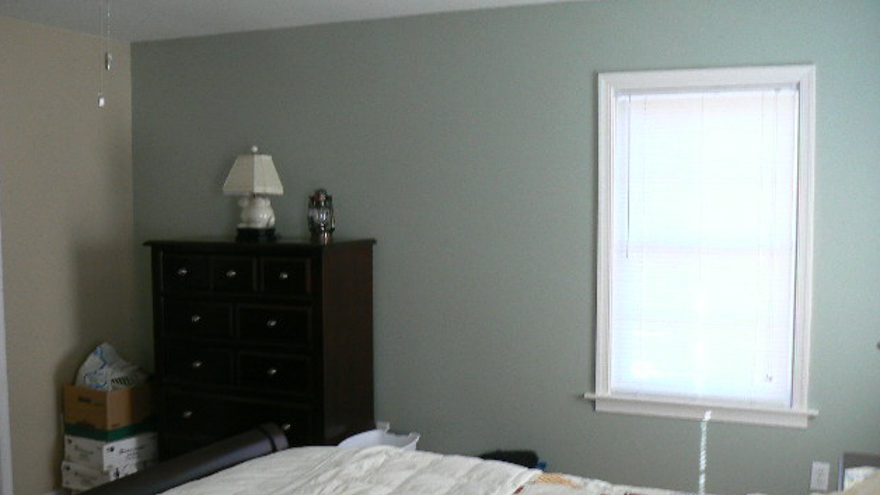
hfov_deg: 50.5
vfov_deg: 29.7
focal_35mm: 40
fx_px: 933
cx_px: 441
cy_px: 269
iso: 125
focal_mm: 6
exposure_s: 1/30
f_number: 2.8
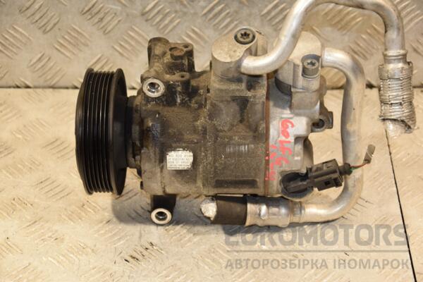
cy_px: 141
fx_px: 1163
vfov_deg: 13.8
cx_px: 212
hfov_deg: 20.6
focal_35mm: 99
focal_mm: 66
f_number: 5.3
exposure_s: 1/160
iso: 800
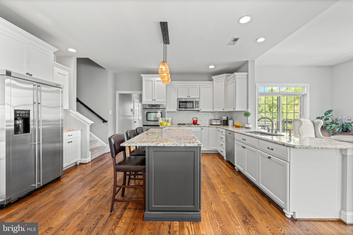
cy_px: 118
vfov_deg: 81.2
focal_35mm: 14
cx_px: 176
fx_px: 137
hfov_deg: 104.3
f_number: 8
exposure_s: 1/8
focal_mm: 14
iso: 800
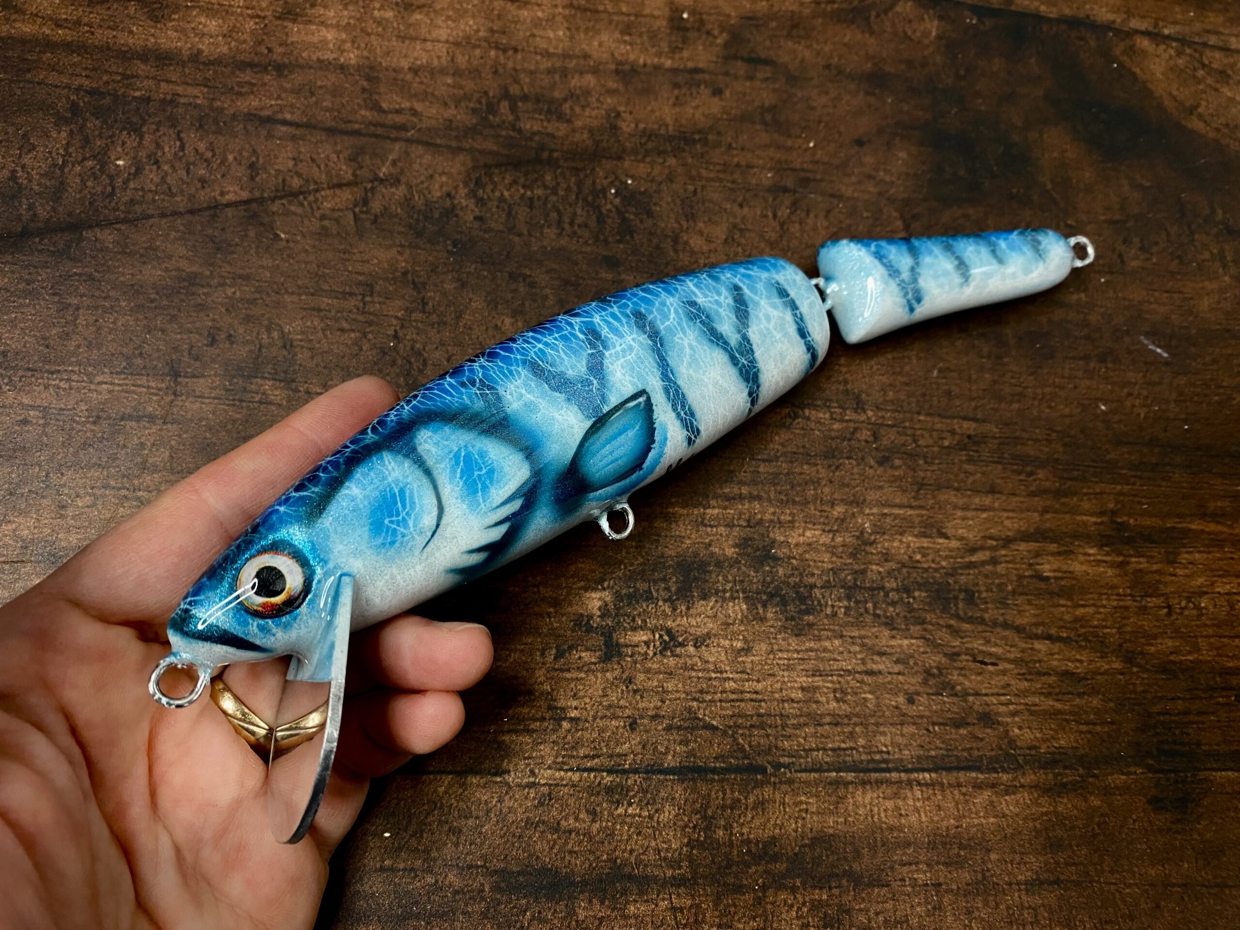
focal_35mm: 26
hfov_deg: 67.3
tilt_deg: -71.2
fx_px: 931
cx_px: 620
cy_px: 465
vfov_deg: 53.1
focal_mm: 4.25
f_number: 1.8
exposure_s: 1/50
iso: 200
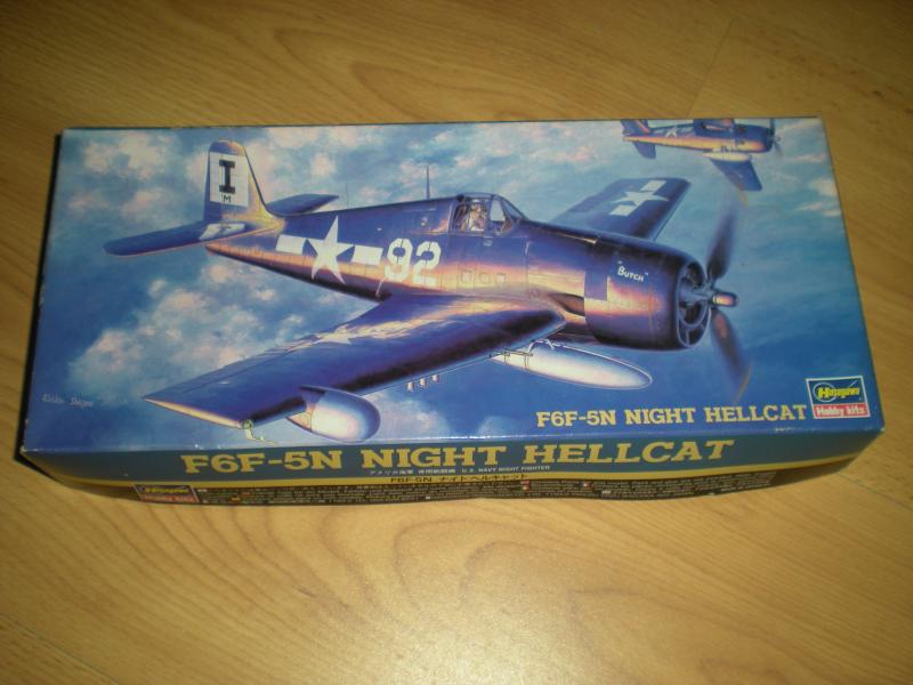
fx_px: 1002
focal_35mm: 38
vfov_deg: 37.7
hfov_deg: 49.0
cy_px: 342
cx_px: 456
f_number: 3.1
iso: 64
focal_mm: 6.3
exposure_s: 1/60
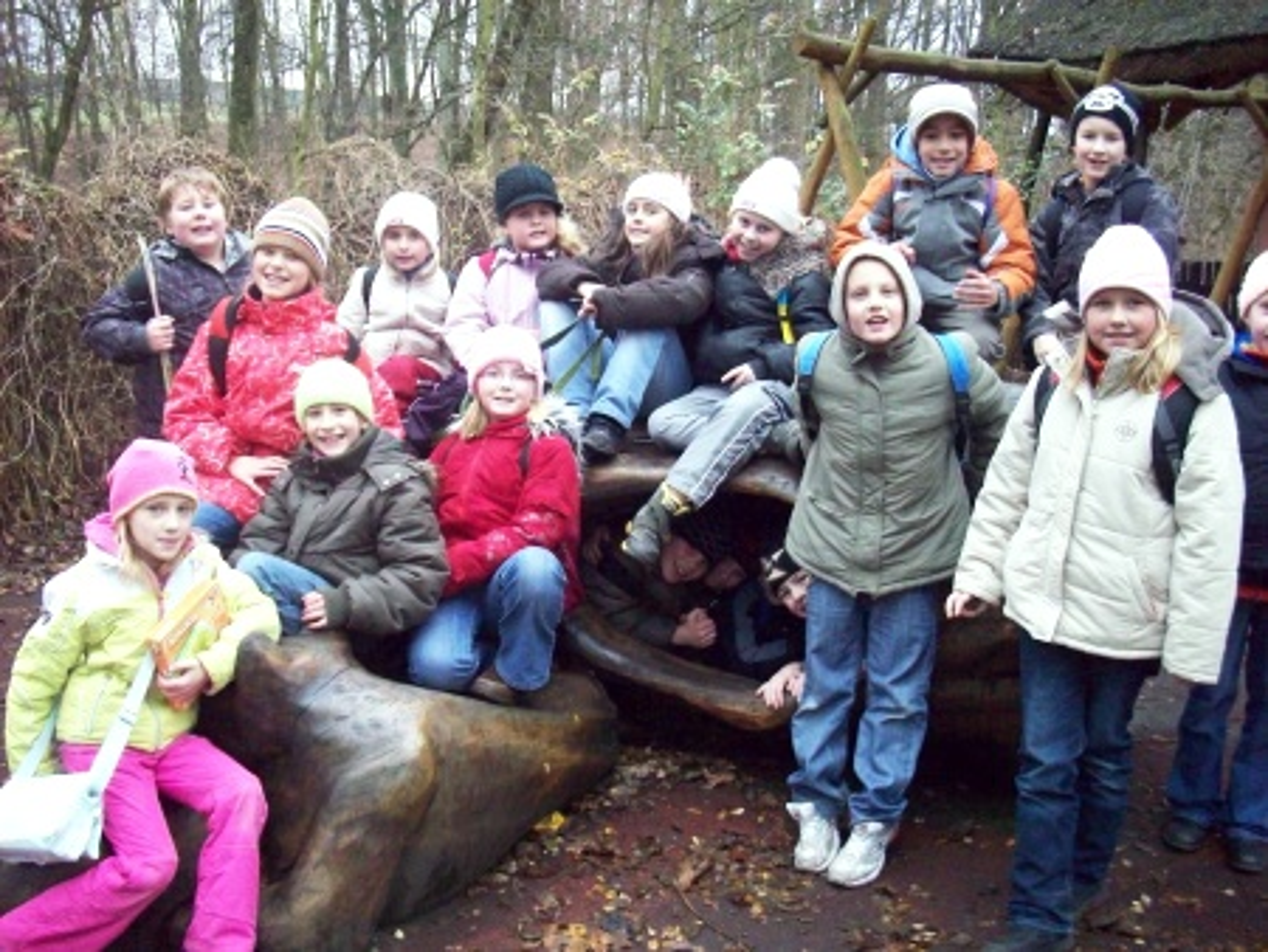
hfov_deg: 50.1
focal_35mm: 37
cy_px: 476
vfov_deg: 38.7
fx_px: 1356
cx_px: 634
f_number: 2.8
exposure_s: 1/128
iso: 391
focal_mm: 6.2
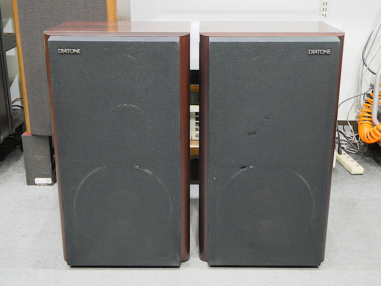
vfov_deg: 32.9
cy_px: 143
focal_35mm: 44
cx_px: 190
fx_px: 484
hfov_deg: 42.9
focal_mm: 7.8
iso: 1600
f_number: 5.1
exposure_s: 1/10
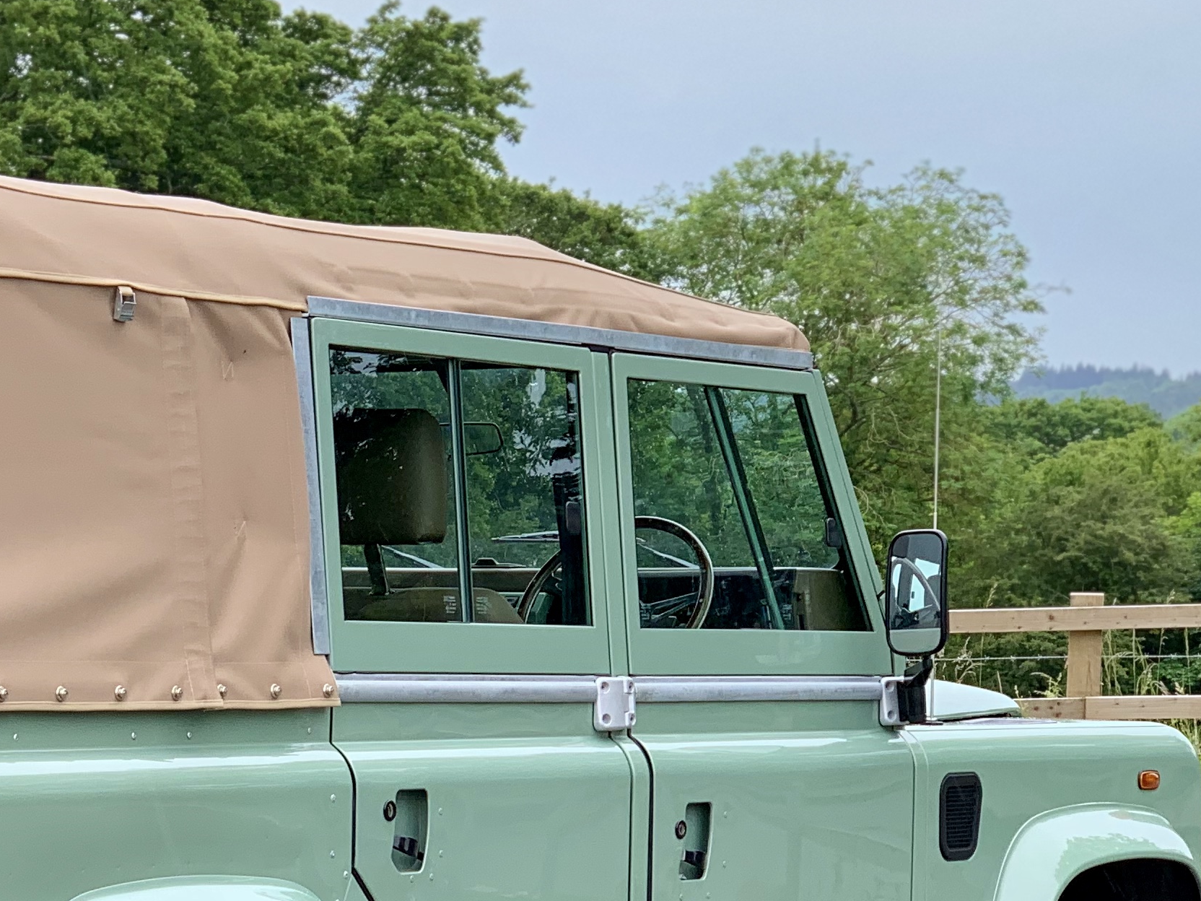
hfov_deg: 15.4
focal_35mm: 126
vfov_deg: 11.7
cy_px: 724
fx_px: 4372
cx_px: 37
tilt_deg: -2.6
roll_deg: -0.7
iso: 16
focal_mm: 6
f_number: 2.4
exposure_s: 1/135
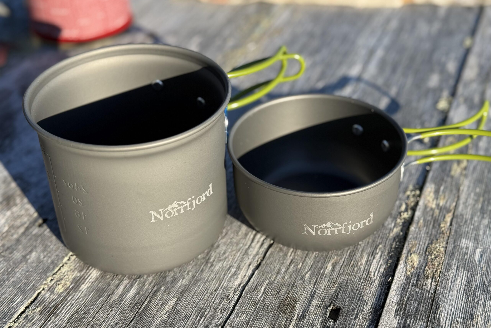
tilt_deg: -33.8
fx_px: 682
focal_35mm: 50
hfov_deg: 39.6
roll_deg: +6.7
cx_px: 245
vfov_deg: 27.0
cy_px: 149
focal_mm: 6.76
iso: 100
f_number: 1.78
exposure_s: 1/1838
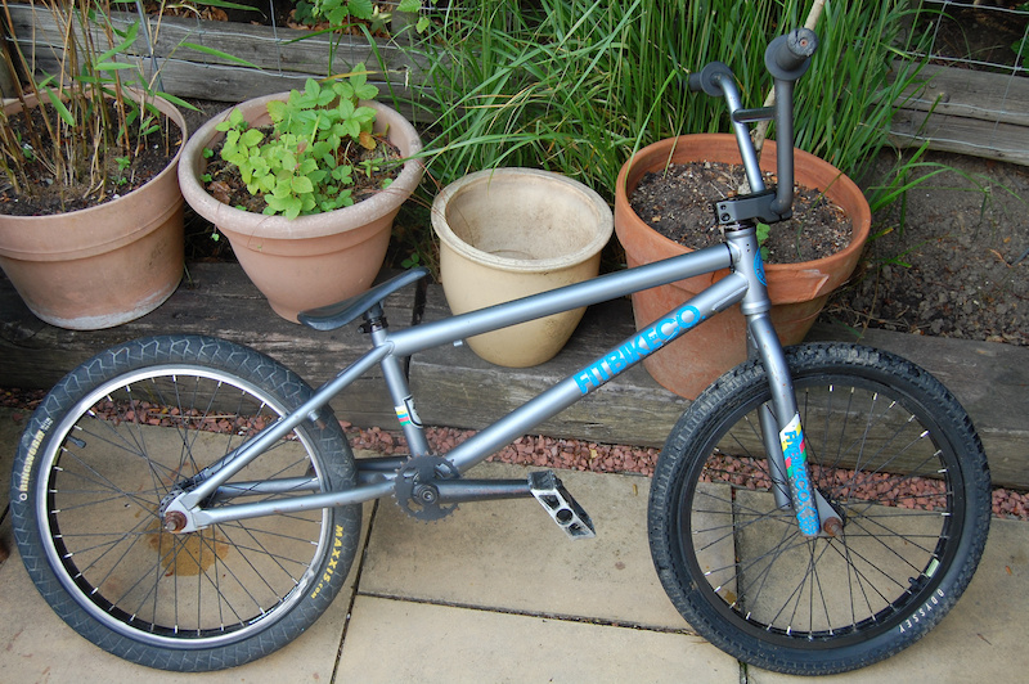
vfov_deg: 36.8
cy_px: 342
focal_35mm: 36
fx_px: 1028
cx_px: 514
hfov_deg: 53.2
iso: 360
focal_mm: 24
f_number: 5.6
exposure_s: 1/125
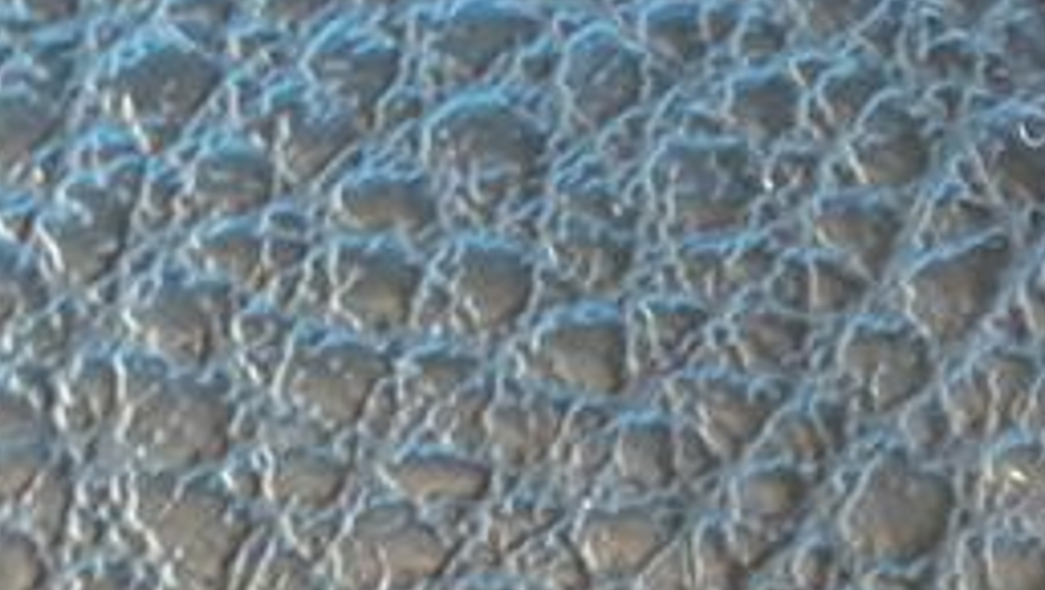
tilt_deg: -25.2
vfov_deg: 7.7
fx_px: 3910
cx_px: 2505
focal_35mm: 141
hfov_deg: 12.2
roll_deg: +5.0
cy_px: 1615
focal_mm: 4.25
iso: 100
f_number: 1.8
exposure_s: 1/67
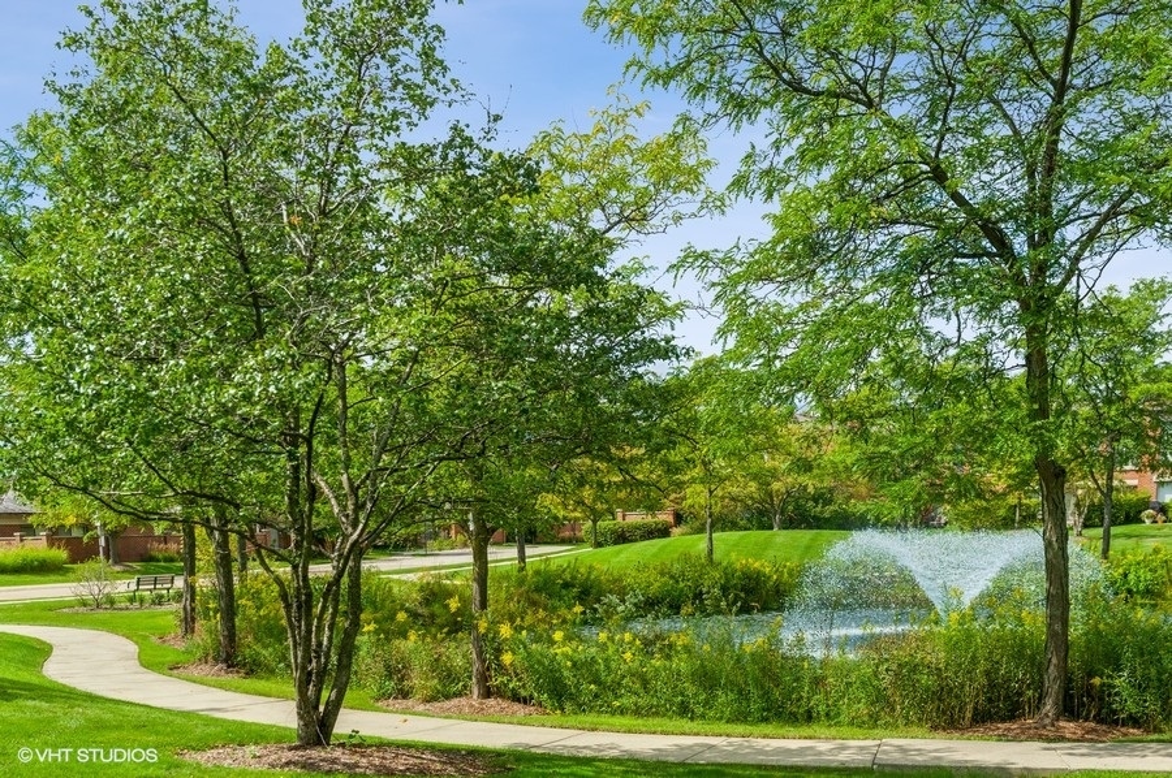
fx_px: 1301
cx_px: 586
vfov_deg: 33.3
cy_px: 389
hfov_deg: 48.5
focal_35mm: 40
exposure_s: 1/500
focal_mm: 40
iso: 200
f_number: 8
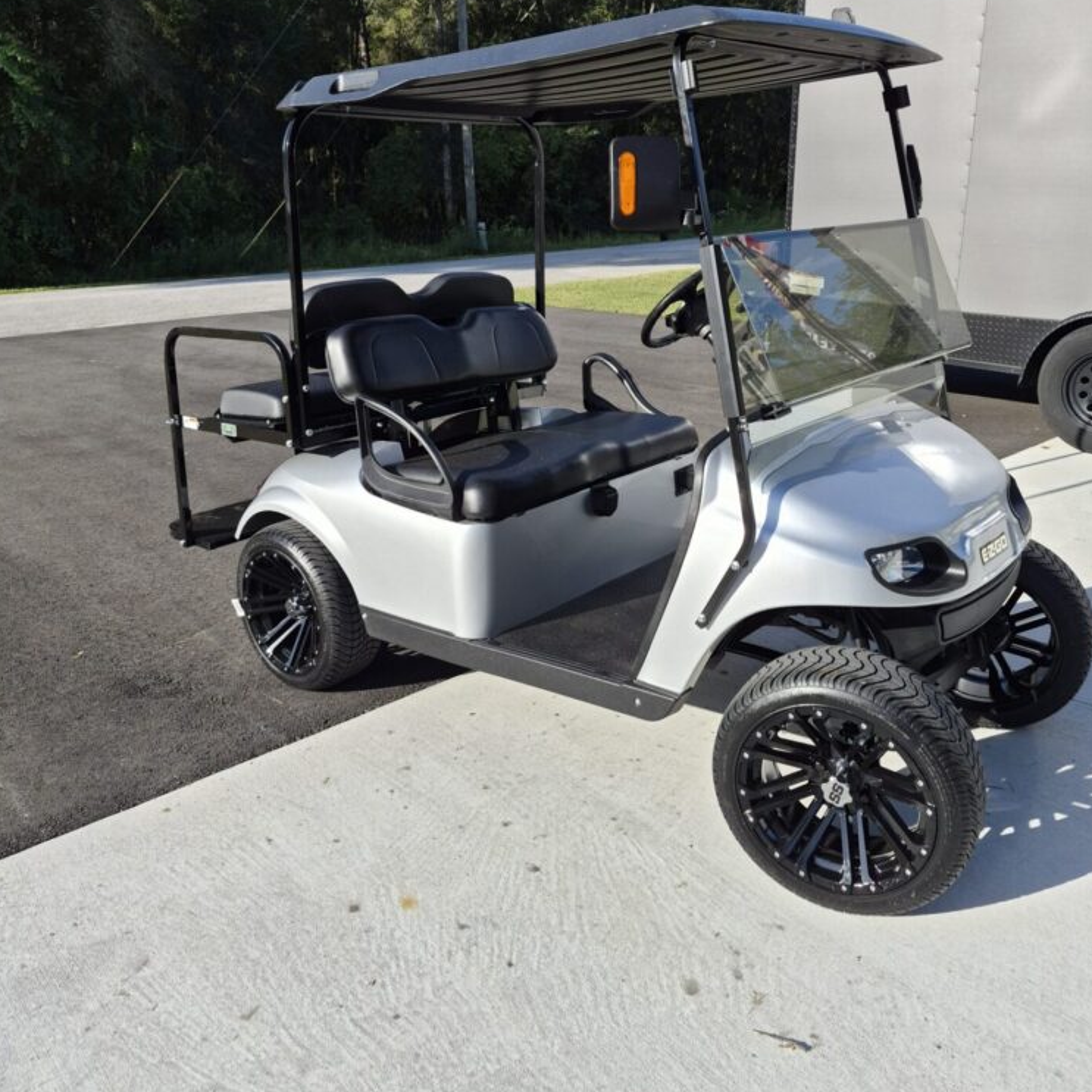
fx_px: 999
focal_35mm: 28
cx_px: 558
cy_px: 472
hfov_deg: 57.3
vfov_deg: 57.1
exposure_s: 1/4256
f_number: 1.8
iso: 80
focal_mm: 5.4
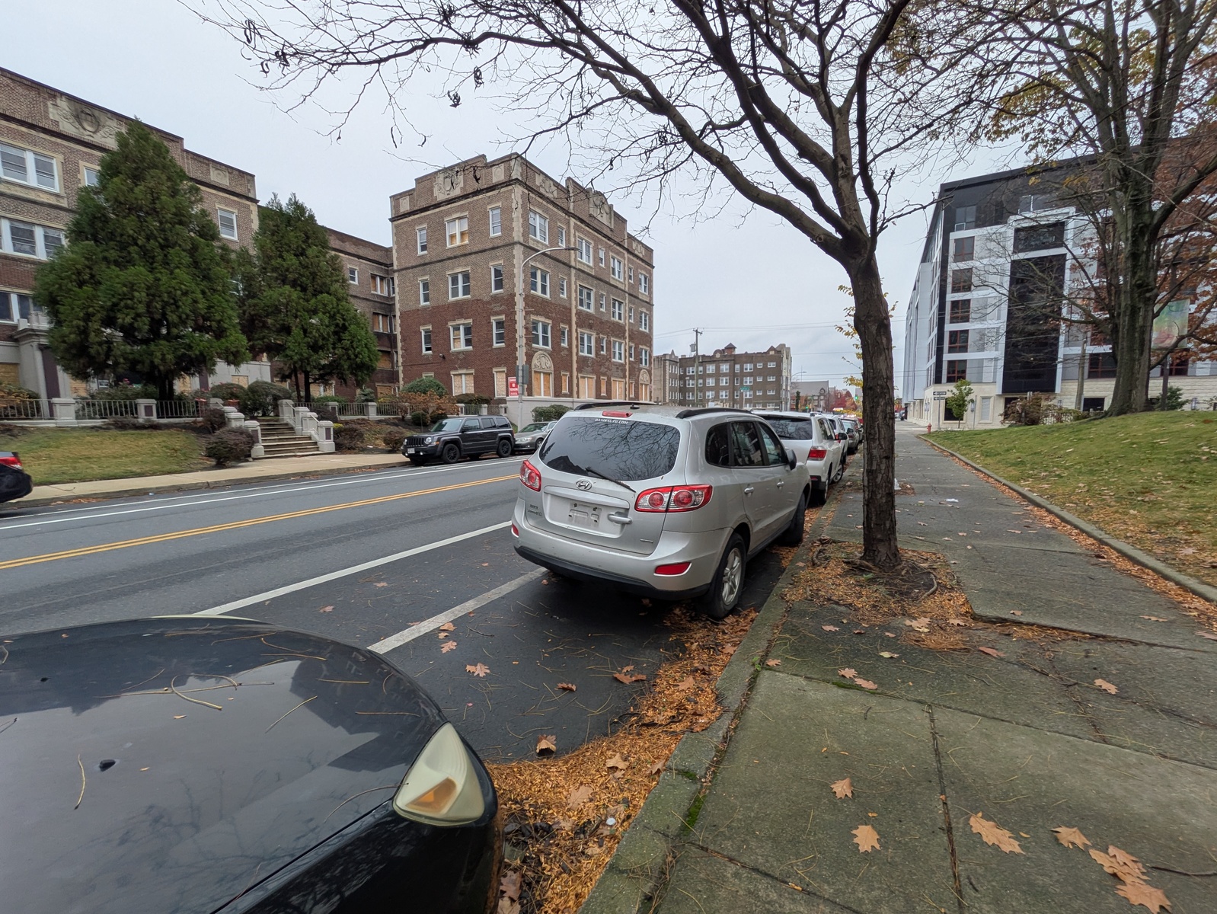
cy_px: 457
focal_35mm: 14
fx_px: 492
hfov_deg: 102.0
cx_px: 608
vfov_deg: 85.7
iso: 49
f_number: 2.2
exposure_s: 1/121
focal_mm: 1.83
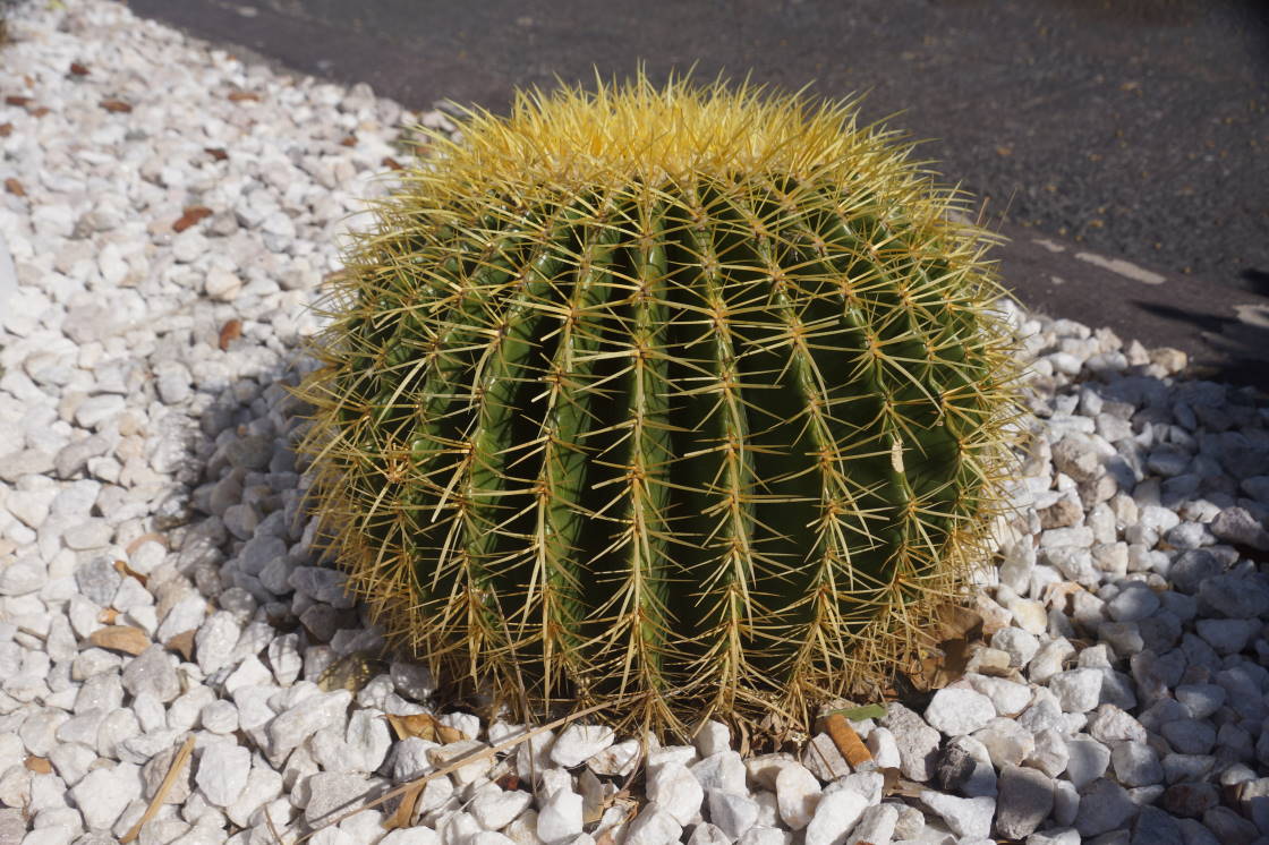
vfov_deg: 39.9
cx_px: 634
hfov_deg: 57.2
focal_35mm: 33
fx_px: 1163
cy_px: 422
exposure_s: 1/200
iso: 100
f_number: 7.1
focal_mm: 22
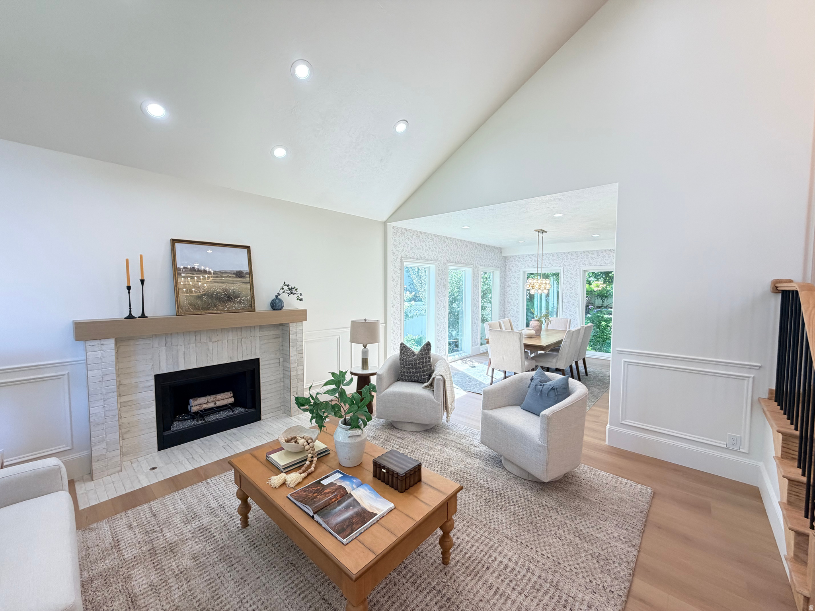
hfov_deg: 102.1
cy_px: 306
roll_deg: +0.4
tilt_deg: -3.2
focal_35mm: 14
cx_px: 408
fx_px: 330
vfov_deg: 85.7
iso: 250
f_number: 2.2
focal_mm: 2.22
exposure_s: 1/120
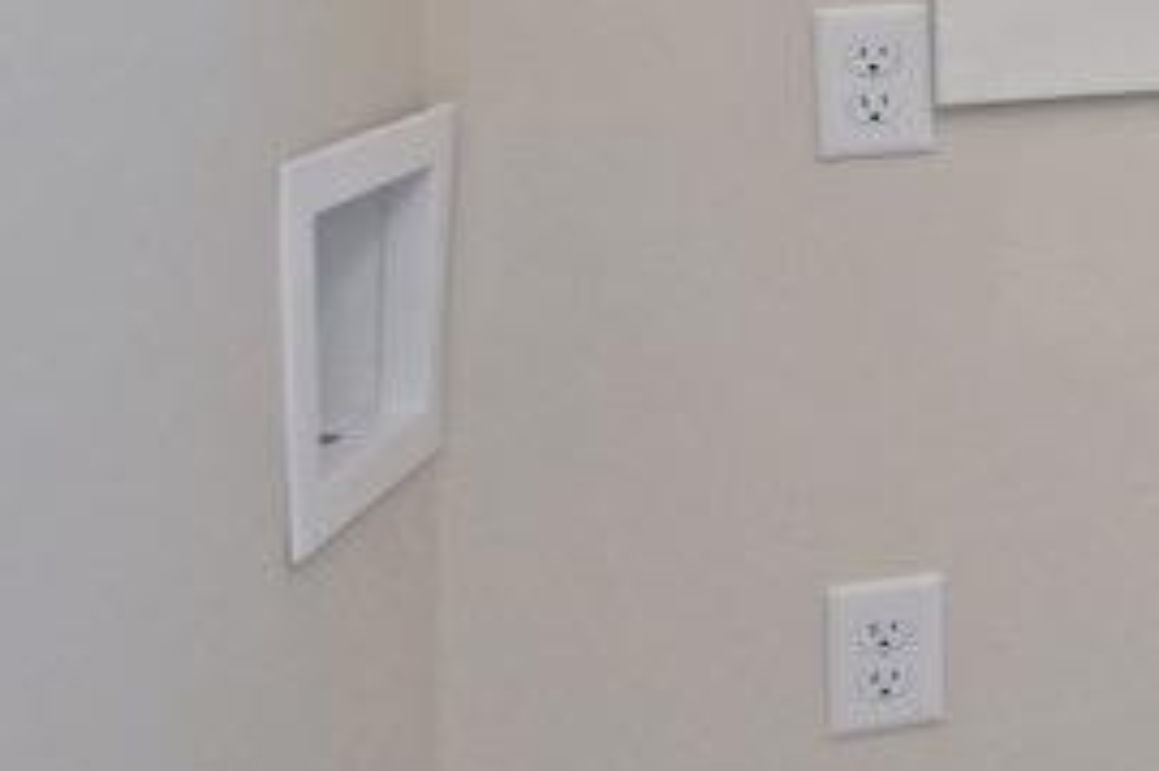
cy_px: -258
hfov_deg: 14.9
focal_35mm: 78
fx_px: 2510
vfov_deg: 16.4
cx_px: 2805
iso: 180
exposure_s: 1/125
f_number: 5.6
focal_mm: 14
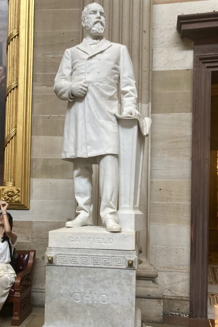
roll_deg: -1.5
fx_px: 318
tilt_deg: +2.5
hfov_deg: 37.8
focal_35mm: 35
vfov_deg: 54.1
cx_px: 96
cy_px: 194
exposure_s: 1/60
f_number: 1.8
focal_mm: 3.99
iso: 160
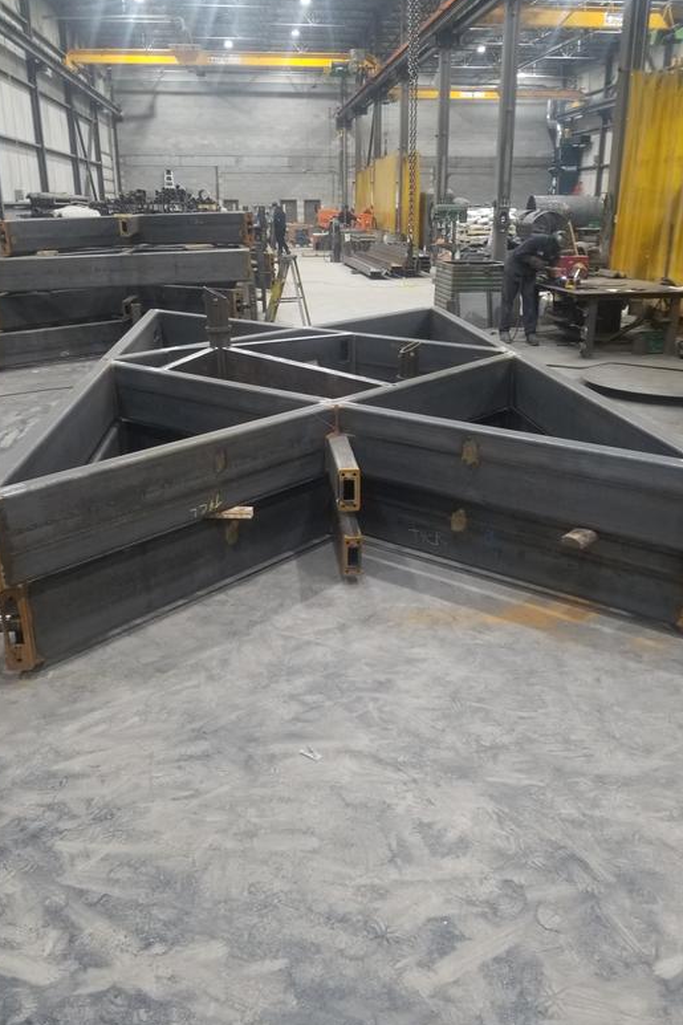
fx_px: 797
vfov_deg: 65.5
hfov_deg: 46.4
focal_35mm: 28
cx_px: 361
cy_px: 511
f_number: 1.7
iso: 125
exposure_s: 1/25
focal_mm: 4.25
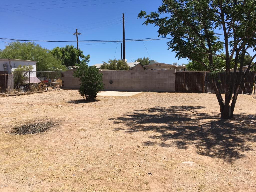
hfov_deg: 61.7
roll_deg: +0.0
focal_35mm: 29
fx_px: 214
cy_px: 96
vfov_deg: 48.2
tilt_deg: -4.5
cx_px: 128
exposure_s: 1/1603
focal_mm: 4.15
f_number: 2.2
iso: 25
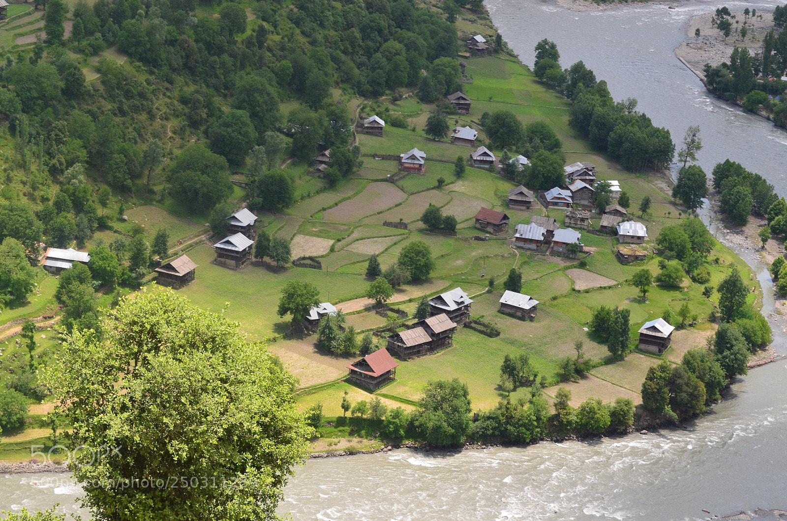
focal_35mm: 82
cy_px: 260
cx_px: 394
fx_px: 1799
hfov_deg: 24.7
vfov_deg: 16.5
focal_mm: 55
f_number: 10
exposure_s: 1/200
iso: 400
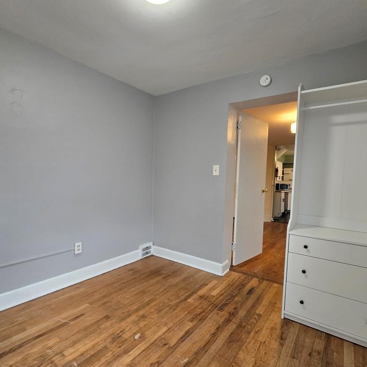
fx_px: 204
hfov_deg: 84.0
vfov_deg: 83.9
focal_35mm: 17
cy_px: 191
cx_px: 179
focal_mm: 2.2
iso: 200
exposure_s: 1/60
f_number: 2.2
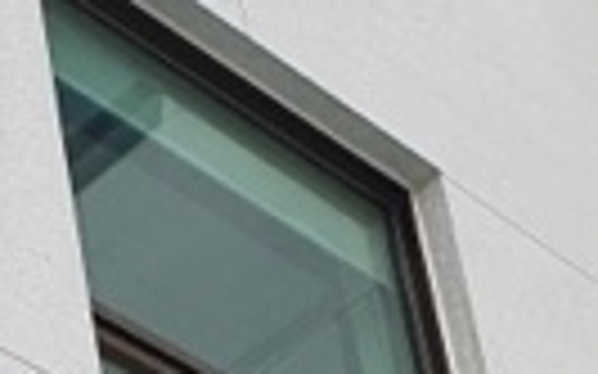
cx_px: 13
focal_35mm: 166
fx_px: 2704
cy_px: 987
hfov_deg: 12.5
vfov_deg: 7.3
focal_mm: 4.3
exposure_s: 1/165
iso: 50
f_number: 2.4
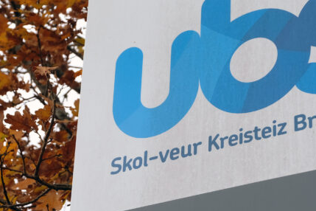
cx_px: 107
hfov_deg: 17.5
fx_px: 1027
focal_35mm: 117
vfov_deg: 11.7
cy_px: 146
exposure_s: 1/140
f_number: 6.4
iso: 200
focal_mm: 32.5
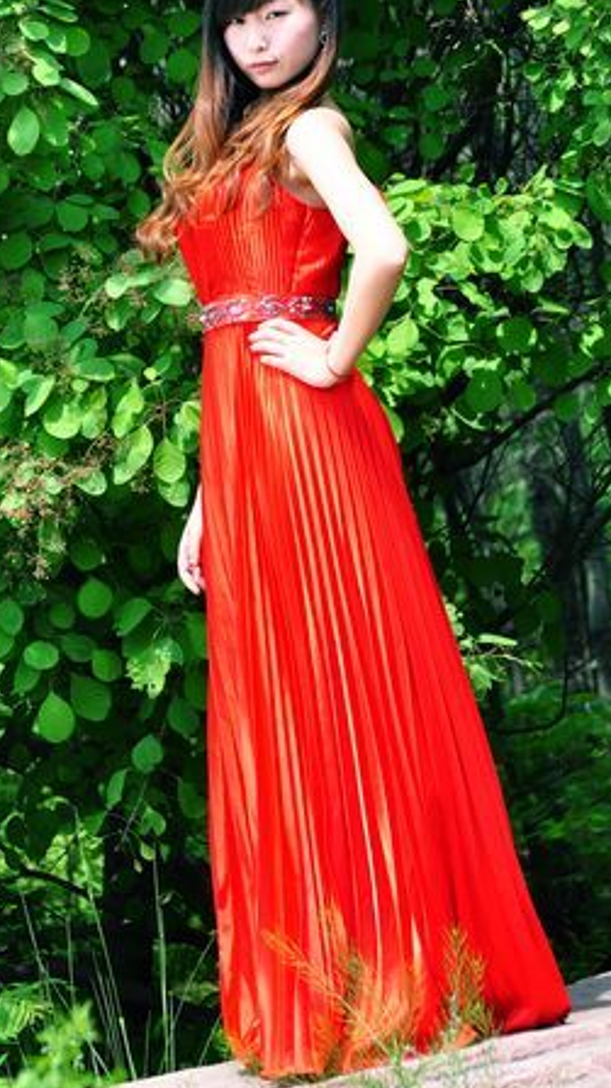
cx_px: 145
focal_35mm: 246
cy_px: 324
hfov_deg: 4.9
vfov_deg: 8.8
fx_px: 7095
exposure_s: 1/400
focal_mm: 100
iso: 200
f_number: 5.6
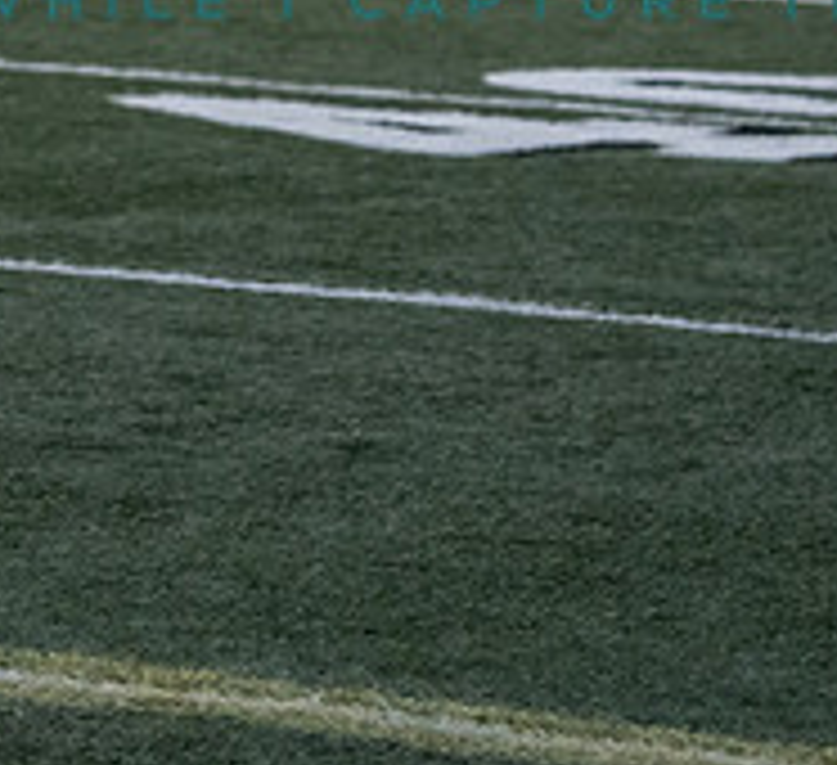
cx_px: -557
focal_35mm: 330
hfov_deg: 5.5
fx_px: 8648
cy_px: -154
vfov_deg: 5.0
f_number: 5.6
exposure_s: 1/1000
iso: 5000
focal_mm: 100
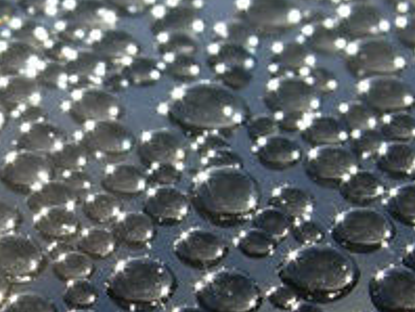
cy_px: 331
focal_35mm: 186
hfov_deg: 10.5
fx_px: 2233
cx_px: -19
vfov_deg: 8.0
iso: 50
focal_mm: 7.5
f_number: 5.4
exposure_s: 1/215
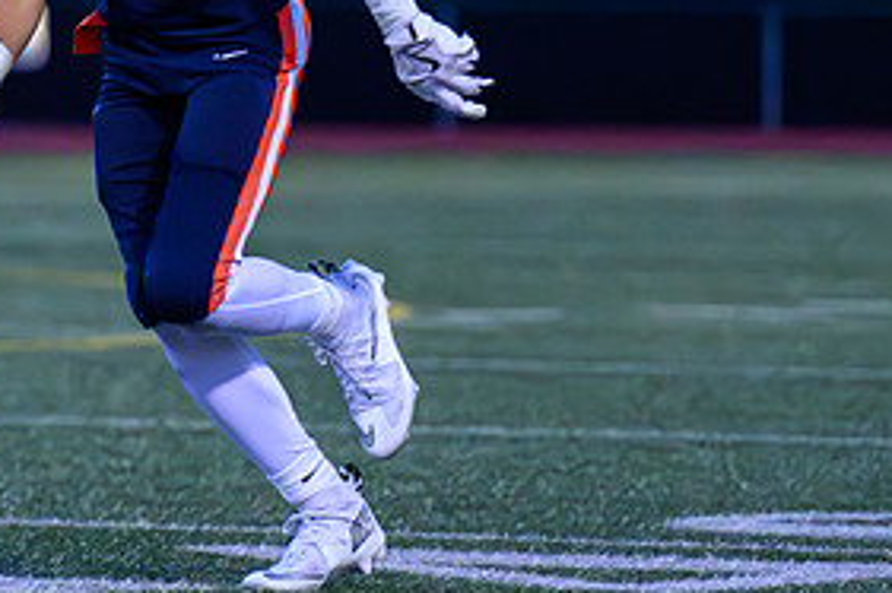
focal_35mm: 551
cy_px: 80
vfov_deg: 2.5
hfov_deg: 3.7
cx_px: -53
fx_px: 13644
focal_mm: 175
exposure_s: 1/1000
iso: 16000
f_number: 4
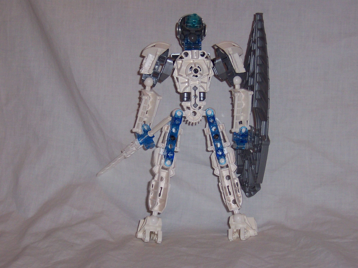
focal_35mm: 83
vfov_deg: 17.8
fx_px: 858
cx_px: 179
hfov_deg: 23.6
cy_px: 134
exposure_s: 1/90
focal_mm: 12.8
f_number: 4
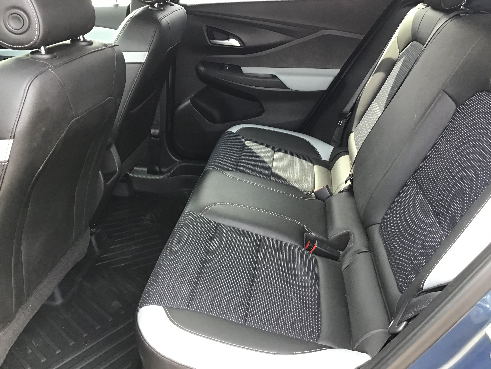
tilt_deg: -27.8
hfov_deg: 58.4
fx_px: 440
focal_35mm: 31
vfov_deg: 45.4
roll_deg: -2.0
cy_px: 184
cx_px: 246
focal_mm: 3.3
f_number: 2.4
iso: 40
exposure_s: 1/30
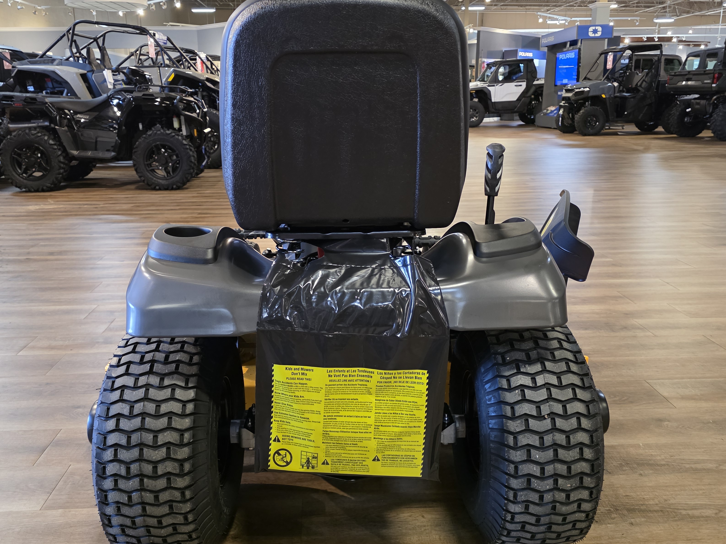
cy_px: 268
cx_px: 337
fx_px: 608
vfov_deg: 48.2
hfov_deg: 61.6
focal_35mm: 29
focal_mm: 6.3
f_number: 1.7
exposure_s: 1/120
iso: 1000
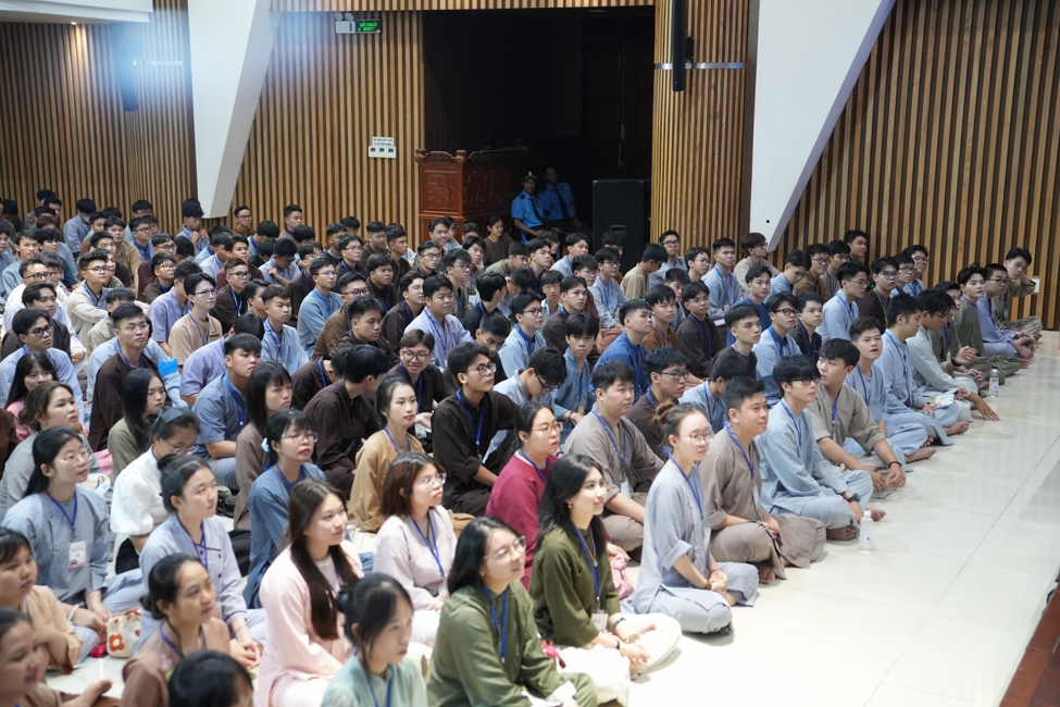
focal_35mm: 48
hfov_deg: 41.1
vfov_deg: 28.1
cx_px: 530
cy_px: 354
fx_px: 1413
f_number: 2.8
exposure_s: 1/100
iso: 2000
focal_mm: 48
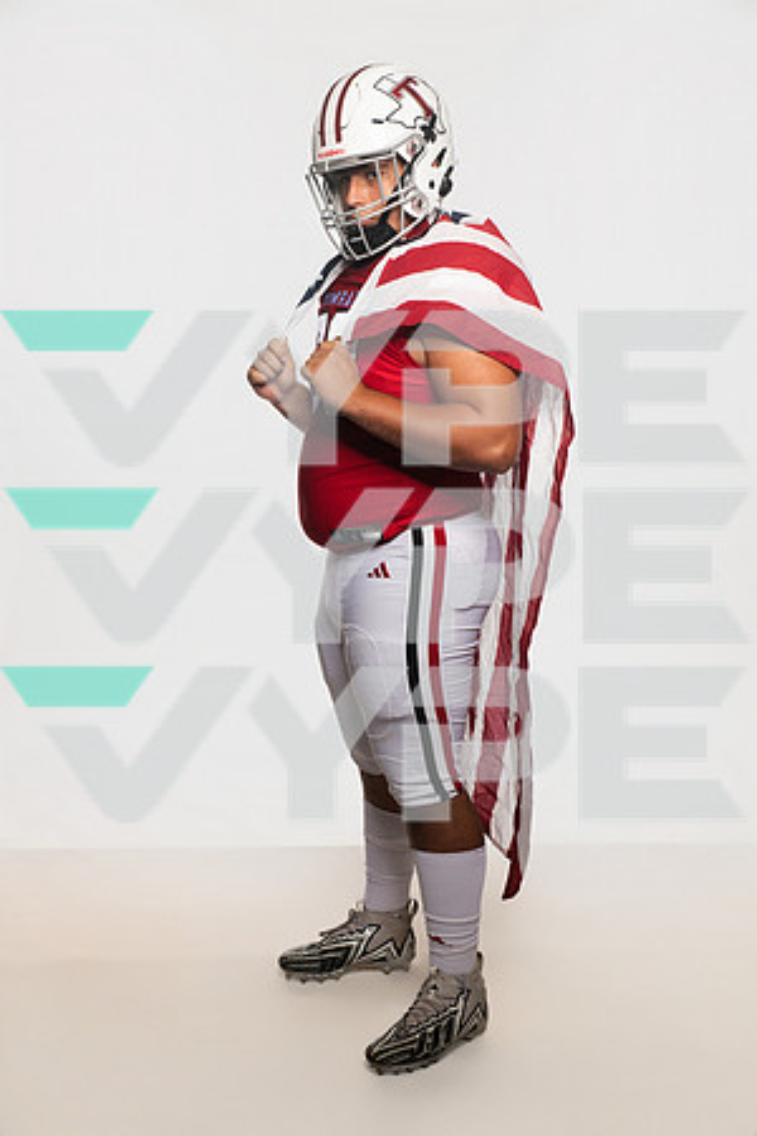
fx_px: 1514
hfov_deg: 28.1
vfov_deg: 41.1
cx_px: 378
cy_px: 568
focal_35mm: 48
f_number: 6.3
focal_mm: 48
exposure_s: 1/200
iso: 500
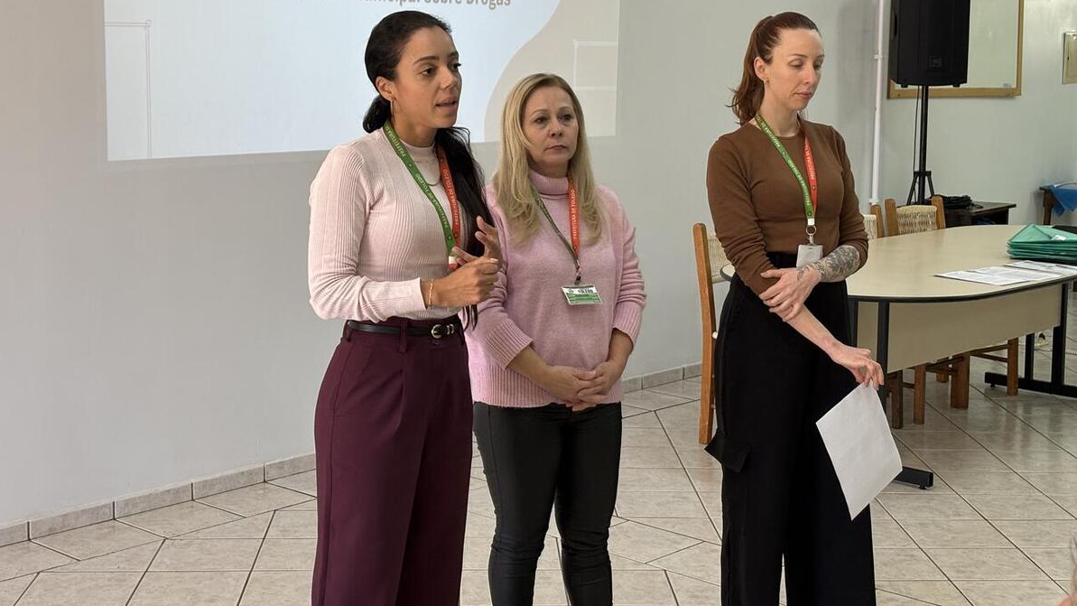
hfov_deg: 36.6
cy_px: 209
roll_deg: +0.3
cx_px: 536
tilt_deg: -6.5
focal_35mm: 57
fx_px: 1628
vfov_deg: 21.0
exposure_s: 1/60
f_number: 1.6
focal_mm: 5.96
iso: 125
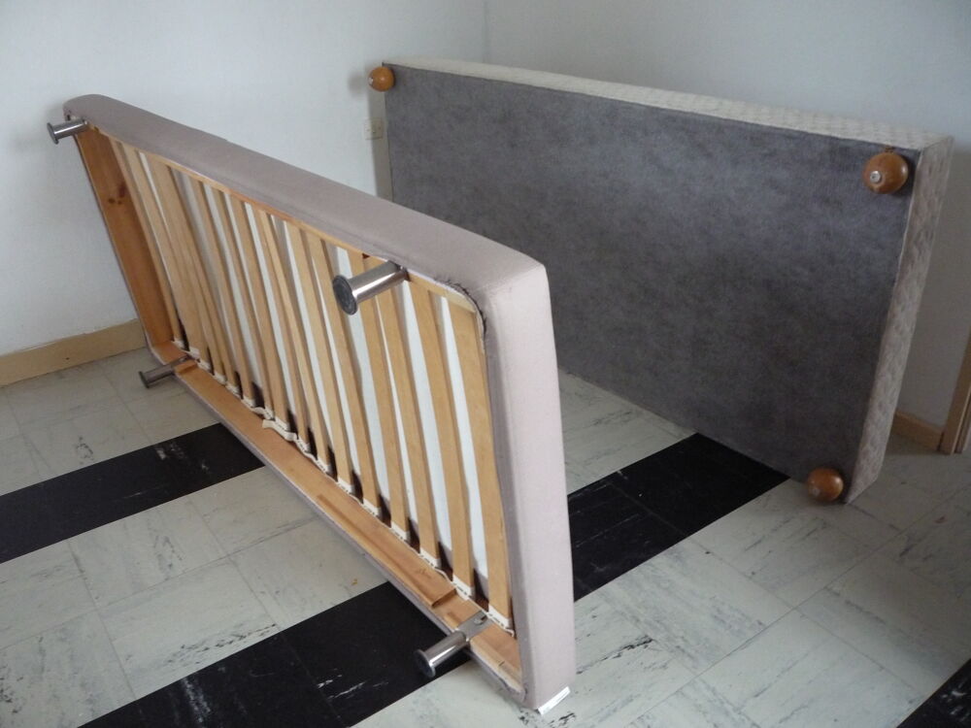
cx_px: 486
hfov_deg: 60.0
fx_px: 842
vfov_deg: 46.8
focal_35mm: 30
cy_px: 364
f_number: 3.3
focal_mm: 5.2
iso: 400
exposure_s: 1/13
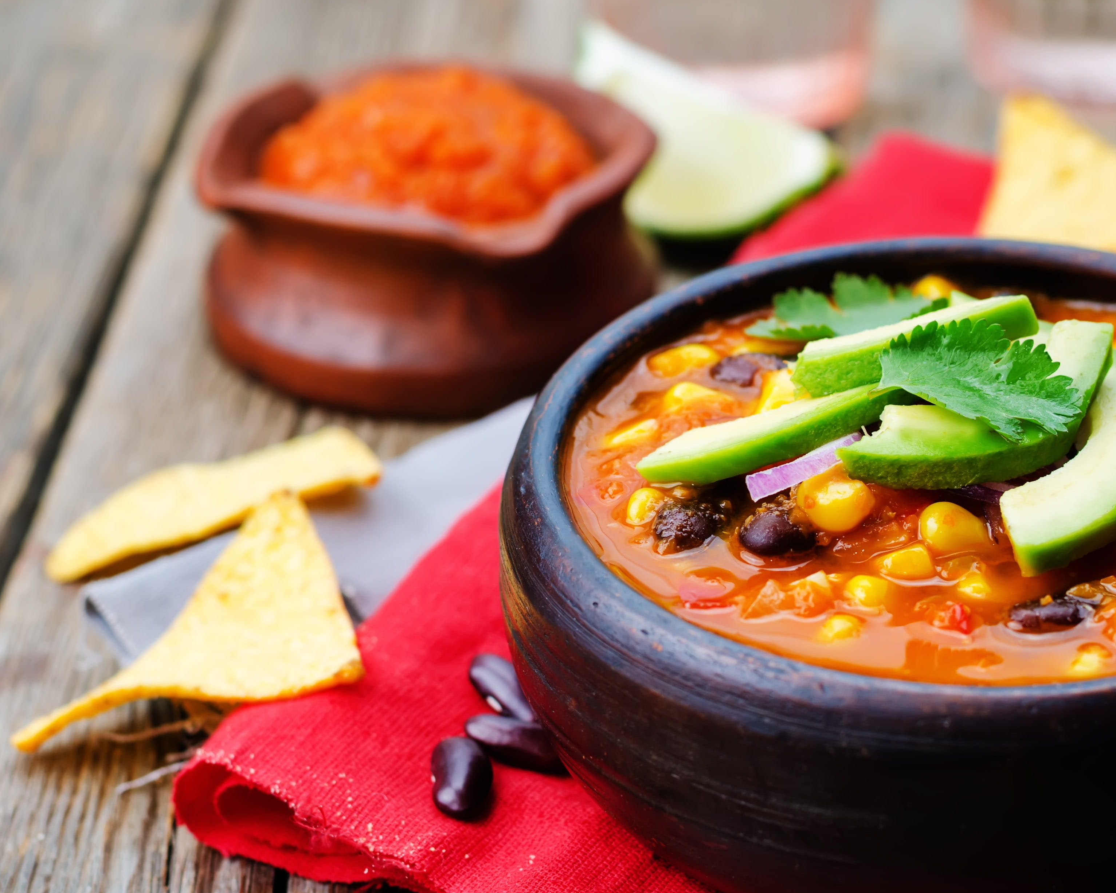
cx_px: 568
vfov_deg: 13.6
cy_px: 440
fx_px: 3733
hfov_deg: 17.0
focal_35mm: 113
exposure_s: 1/100
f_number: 4.5
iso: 100
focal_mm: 50
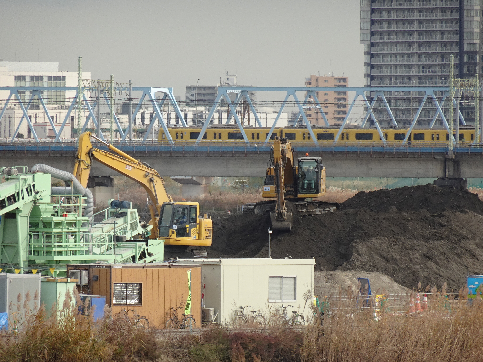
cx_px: 242
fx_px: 5581
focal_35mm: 400
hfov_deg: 5.0
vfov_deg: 3.7
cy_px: 181
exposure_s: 1/200
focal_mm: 65.14
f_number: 6.3
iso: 100
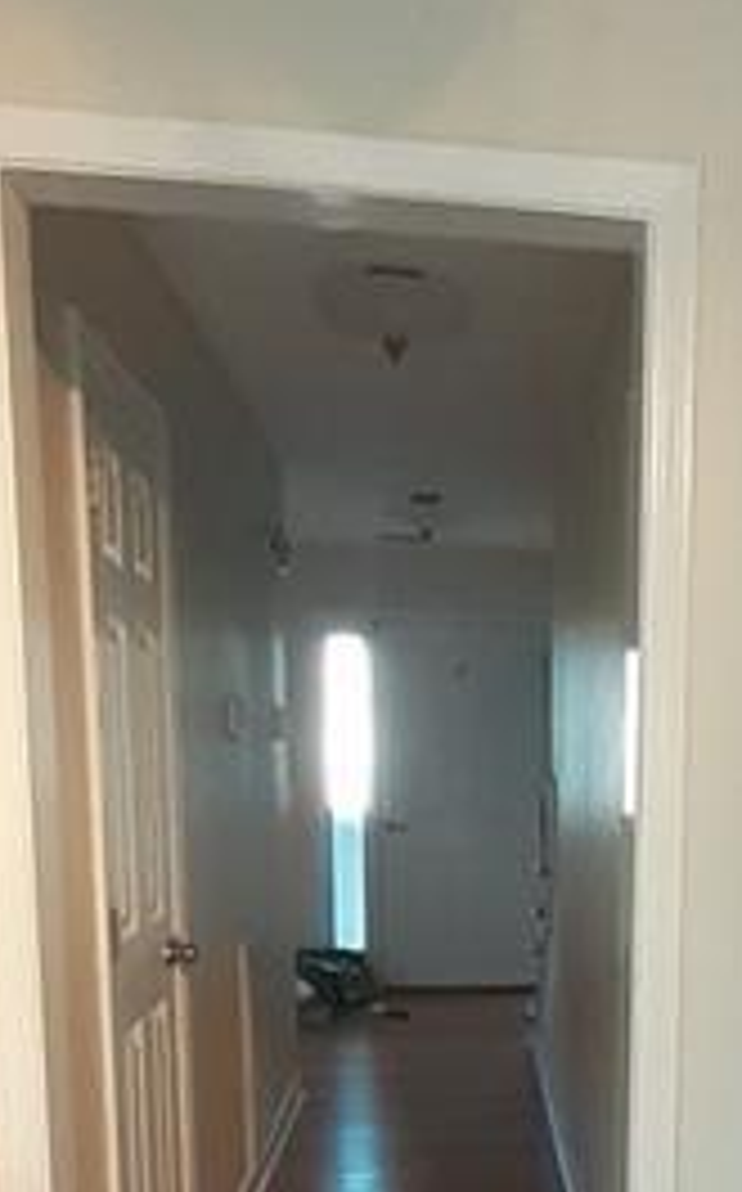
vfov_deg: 46.3
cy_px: 981
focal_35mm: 40
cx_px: 697
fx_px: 1298
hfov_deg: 30.2
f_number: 2.2
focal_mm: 1.13
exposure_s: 1/24
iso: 250
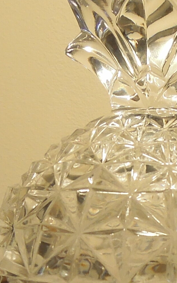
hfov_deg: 12.8
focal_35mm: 102
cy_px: 238
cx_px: 139
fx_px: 787
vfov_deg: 20.1
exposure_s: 1/60
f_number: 2.8
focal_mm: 4.3
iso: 160
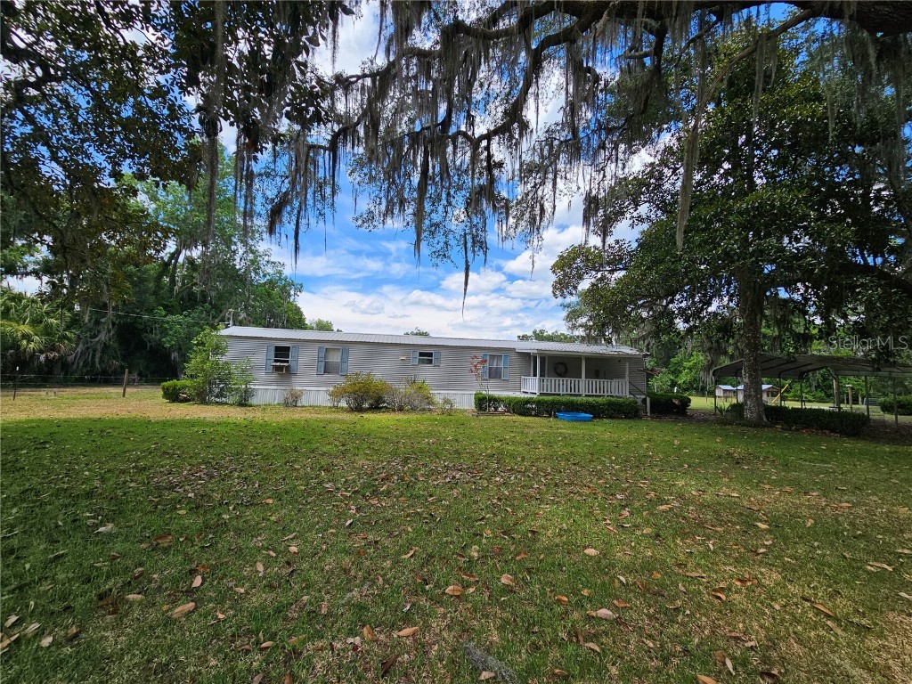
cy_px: 342
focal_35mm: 13
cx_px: 456
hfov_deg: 106.2
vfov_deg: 89.9
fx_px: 343
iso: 50
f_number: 2.2
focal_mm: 2.2
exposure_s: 1/1286
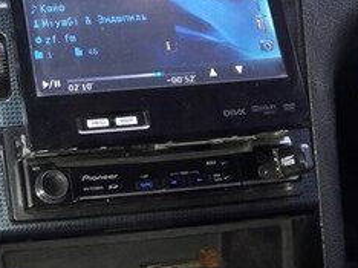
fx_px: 816
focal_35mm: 79
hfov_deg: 22.7
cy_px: -25
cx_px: -78
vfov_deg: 18.0
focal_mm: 3.7
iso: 80
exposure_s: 1/33
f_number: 1.9
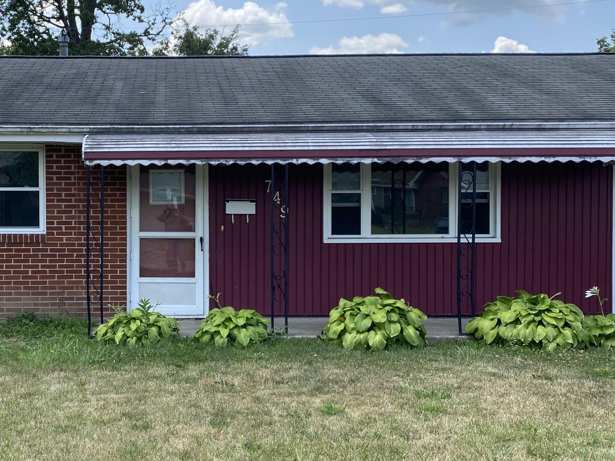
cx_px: 160
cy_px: 235
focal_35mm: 48
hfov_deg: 38.7
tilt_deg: -2.1
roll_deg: -0.5
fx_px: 853
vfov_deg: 30.3
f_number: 1.8
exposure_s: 1/1330
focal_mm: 4.25
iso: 32
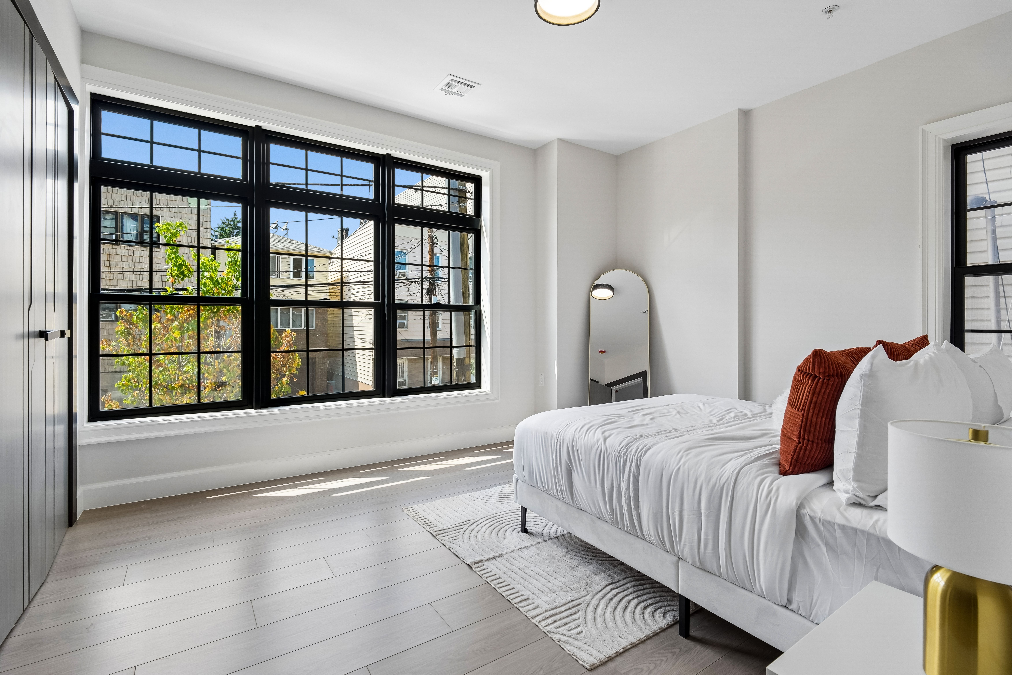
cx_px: 506
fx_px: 450
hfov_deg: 96.7
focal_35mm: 16
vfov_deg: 73.7
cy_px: 338
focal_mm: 16
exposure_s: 1/100
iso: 400
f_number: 8
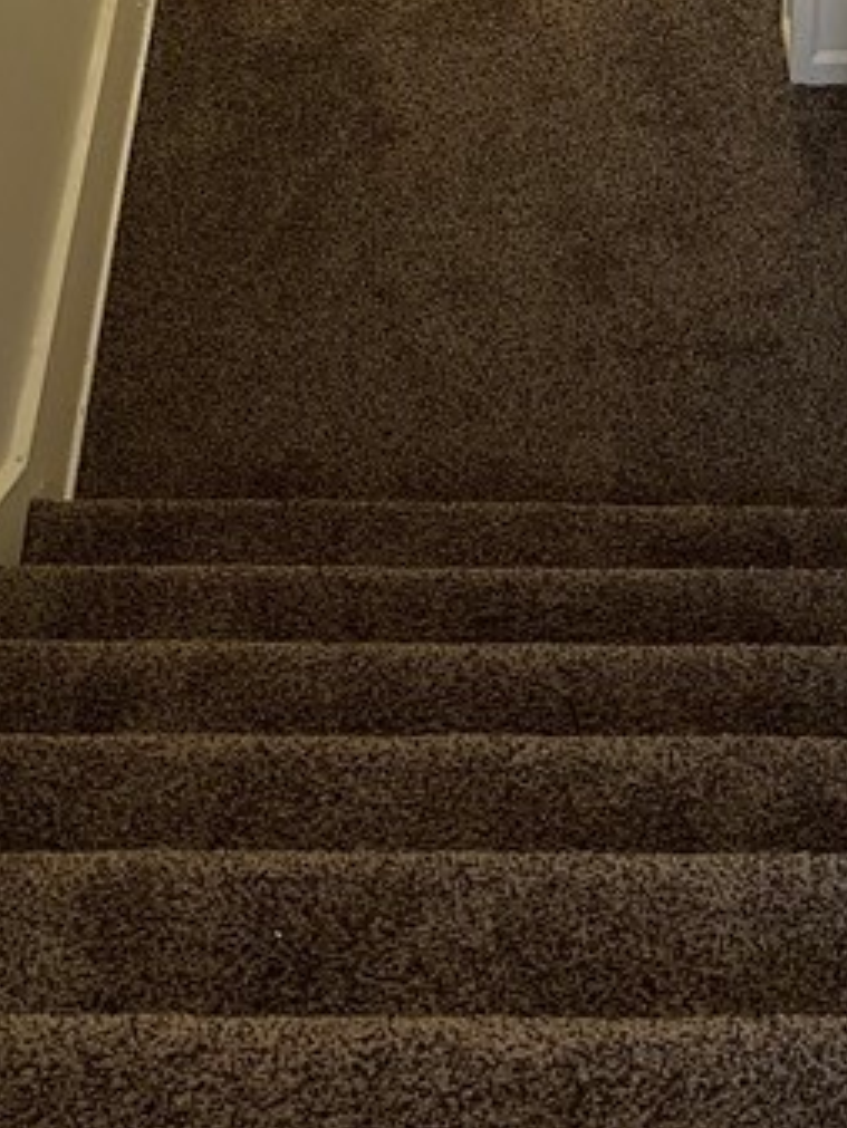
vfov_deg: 23.0
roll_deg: +4.6
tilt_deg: -36.2
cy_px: -164
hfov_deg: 18.7
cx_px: 405
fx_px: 2576
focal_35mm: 79
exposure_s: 1/60
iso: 160
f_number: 1.5
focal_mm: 5.7
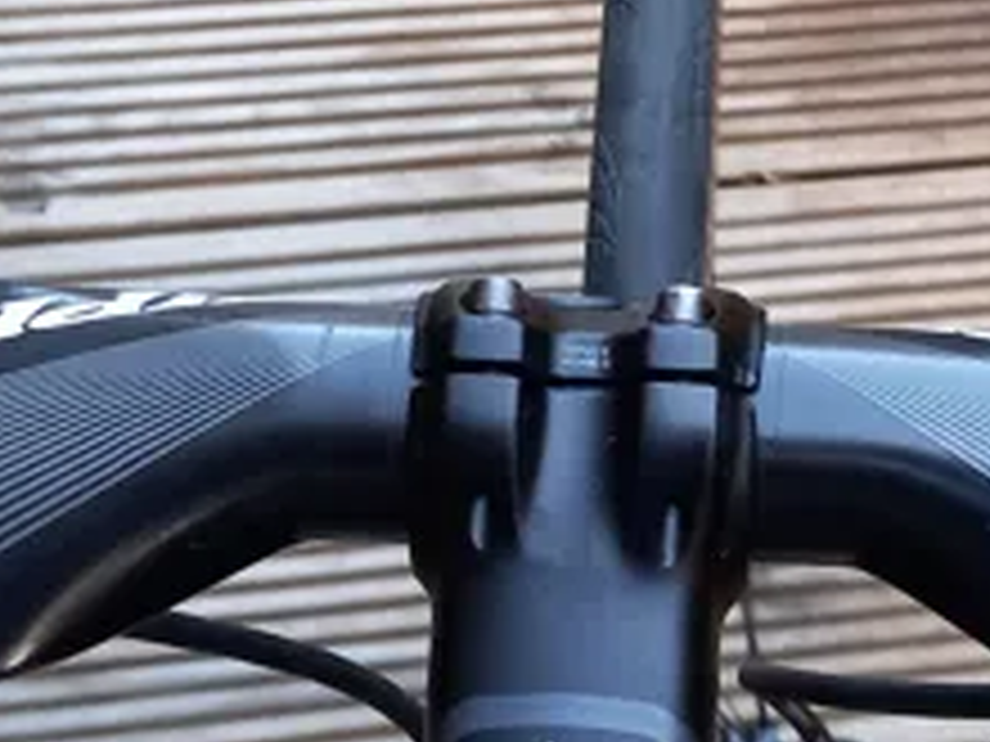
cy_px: 189
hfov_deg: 21.5
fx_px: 2603
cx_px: 585
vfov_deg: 16.2
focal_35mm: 91
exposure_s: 1/33.3
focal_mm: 4.6
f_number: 2
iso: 200
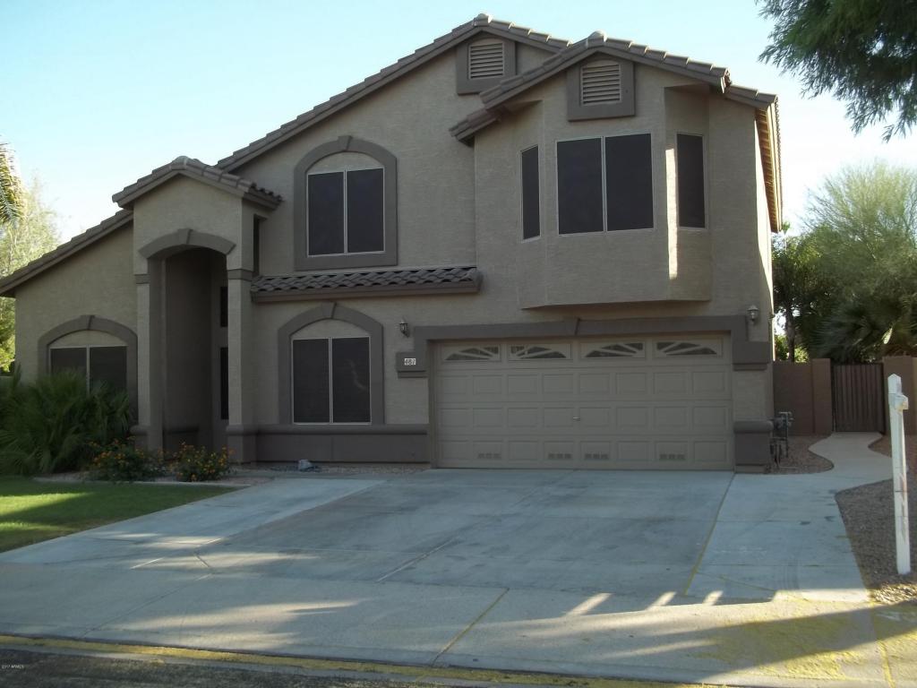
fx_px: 954
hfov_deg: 51.4
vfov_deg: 39.7
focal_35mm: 36
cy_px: 344
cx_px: 458
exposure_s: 1/200
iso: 64
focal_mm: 6.5
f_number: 3.1
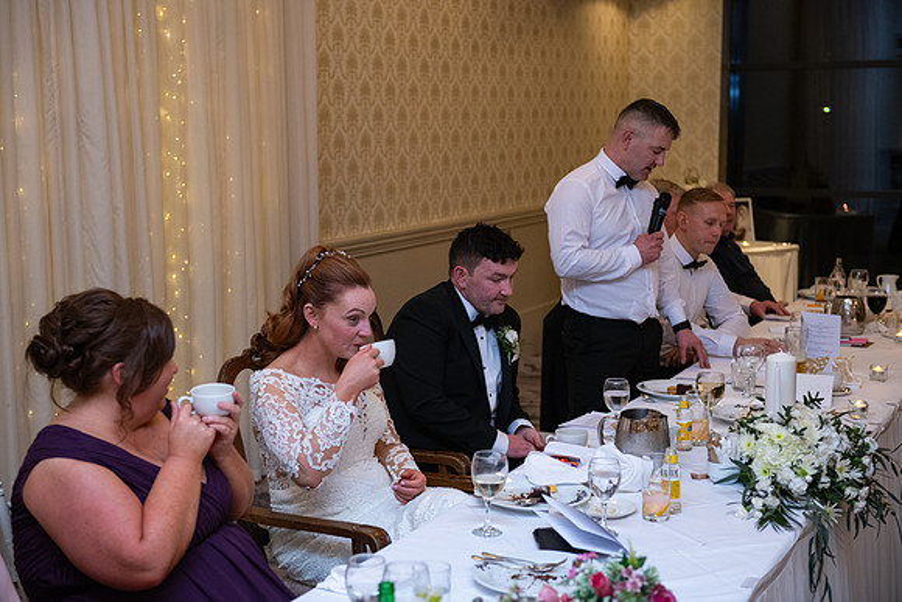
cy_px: 301
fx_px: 1378
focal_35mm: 55
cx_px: 451
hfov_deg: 36.2
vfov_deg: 24.6
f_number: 3.5
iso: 1000
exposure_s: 1/160
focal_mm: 55
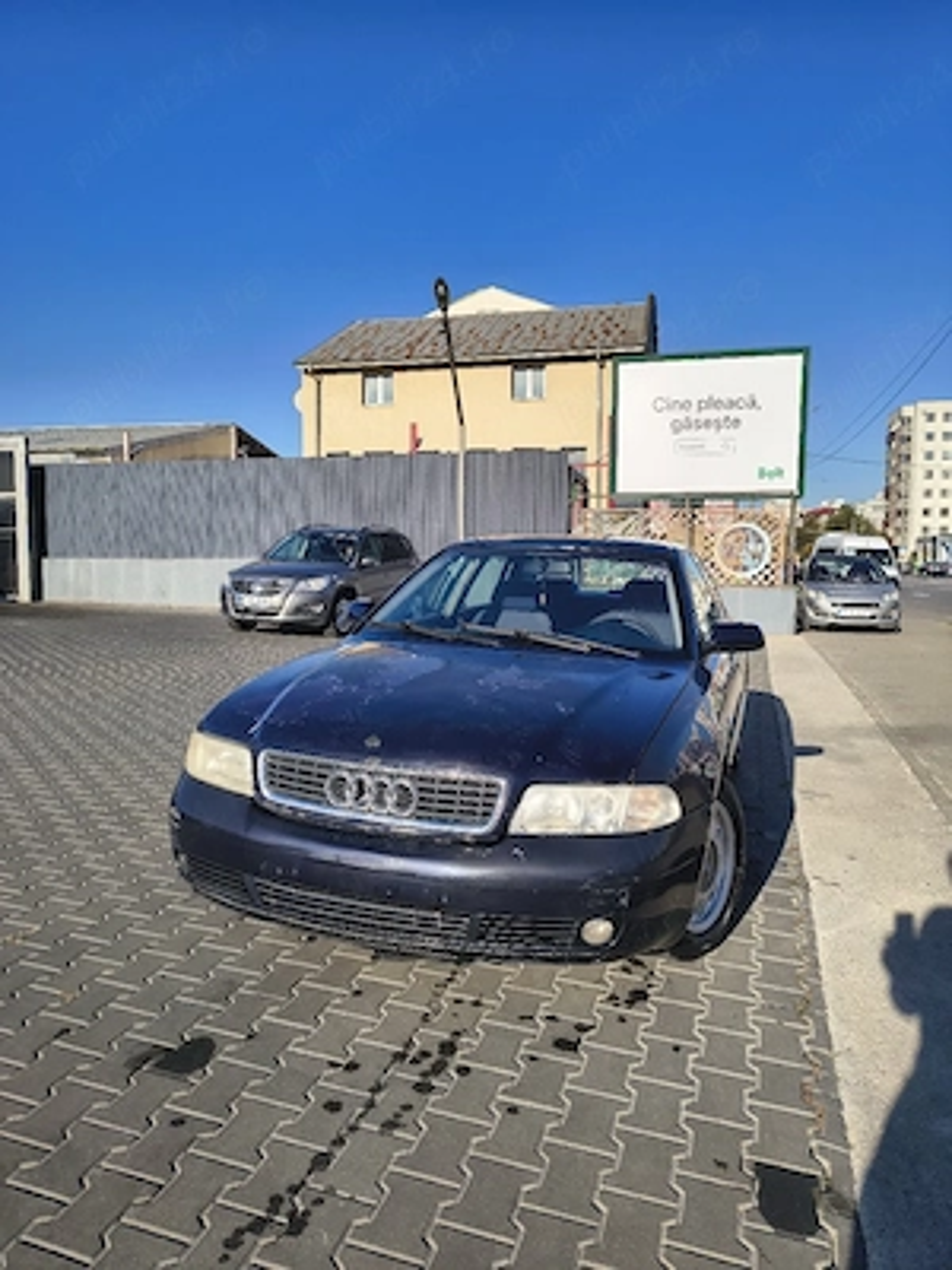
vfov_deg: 71.6
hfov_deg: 56.8
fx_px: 880
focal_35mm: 24
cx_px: 476
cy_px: 635
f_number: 1.8
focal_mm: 5.56
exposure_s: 1/3333
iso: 102
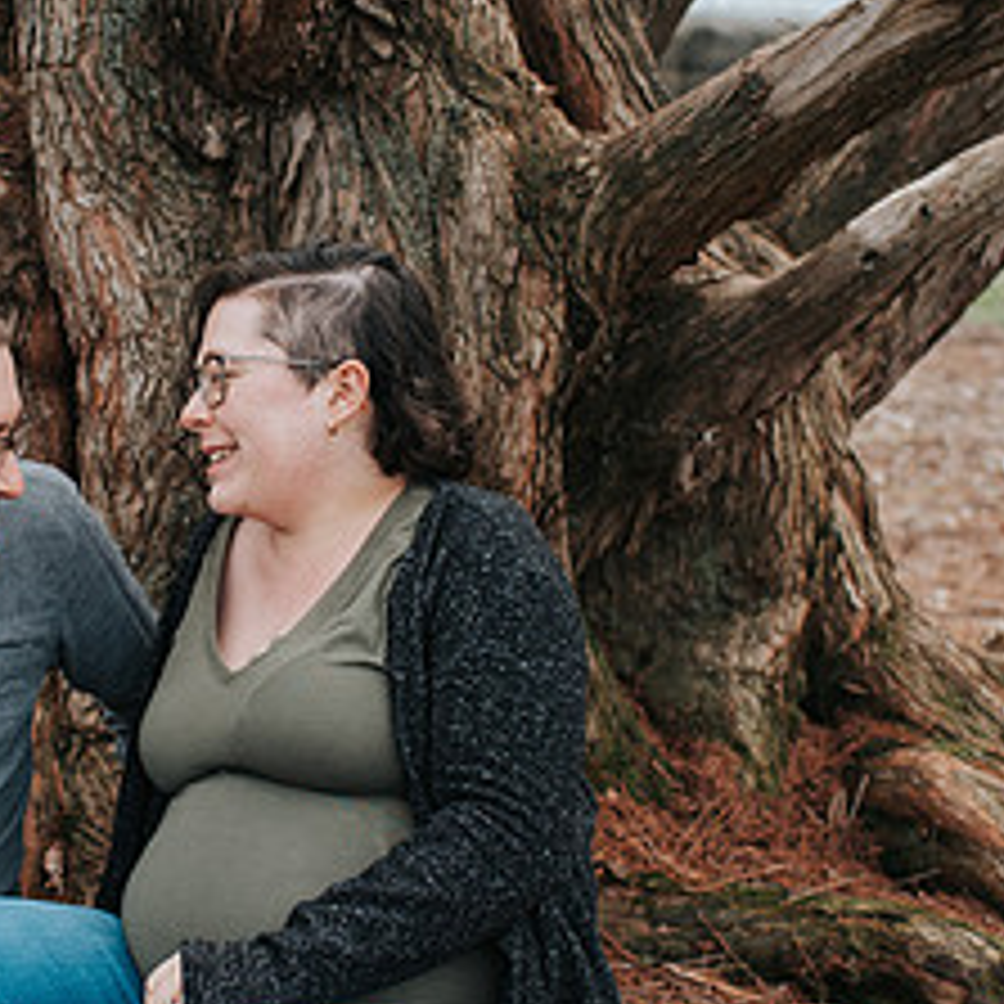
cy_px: 575
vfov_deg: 20.6
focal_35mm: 84
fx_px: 2756
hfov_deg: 20.4
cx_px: 183
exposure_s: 1/800
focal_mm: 35
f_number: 3.2
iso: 560
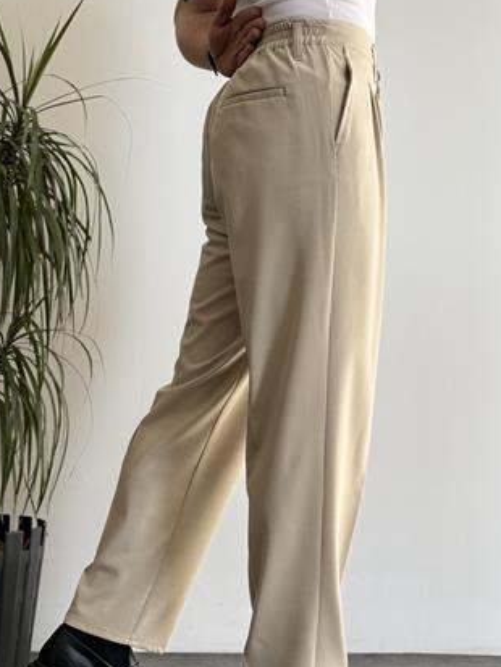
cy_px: 356
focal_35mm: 62
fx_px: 1196
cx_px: 249
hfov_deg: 23.7
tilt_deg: +0.9
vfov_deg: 31.2
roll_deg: -1.3
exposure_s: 1/171
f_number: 1.78
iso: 80
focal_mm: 6.76
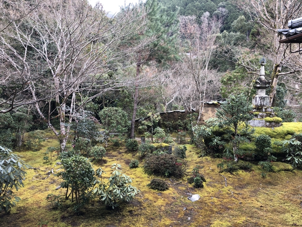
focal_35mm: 28
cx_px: 151
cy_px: 114
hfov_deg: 63.4
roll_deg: +1.6
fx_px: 244
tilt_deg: -8.0
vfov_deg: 49.7
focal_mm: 3.99
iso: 50
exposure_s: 1/120
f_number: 1.8
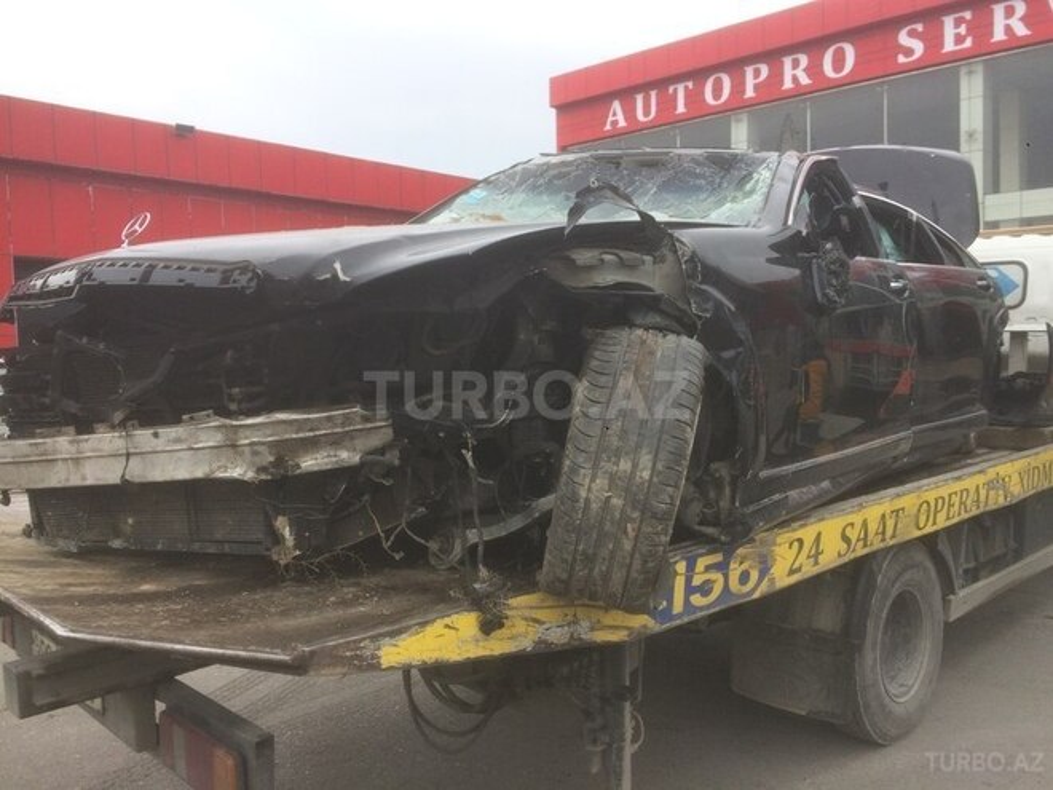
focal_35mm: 29
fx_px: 882
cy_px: 395
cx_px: 526
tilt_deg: -1.7
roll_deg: +1.0
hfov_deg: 61.7
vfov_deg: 48.2
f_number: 2.2
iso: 32
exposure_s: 1/423
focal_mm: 4.15
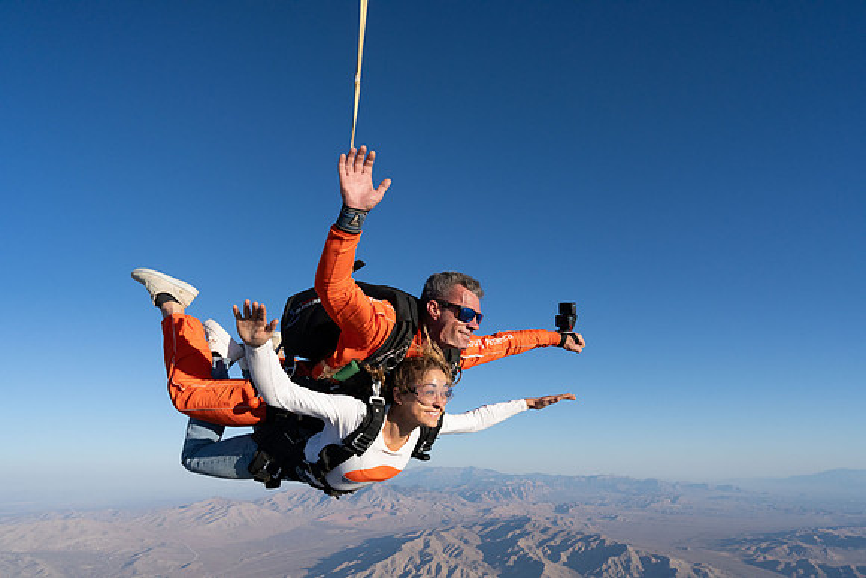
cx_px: 433
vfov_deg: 53.2
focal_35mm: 24
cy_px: 289
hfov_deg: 73.7
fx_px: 577
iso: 800
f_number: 9
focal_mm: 24
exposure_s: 1/2000
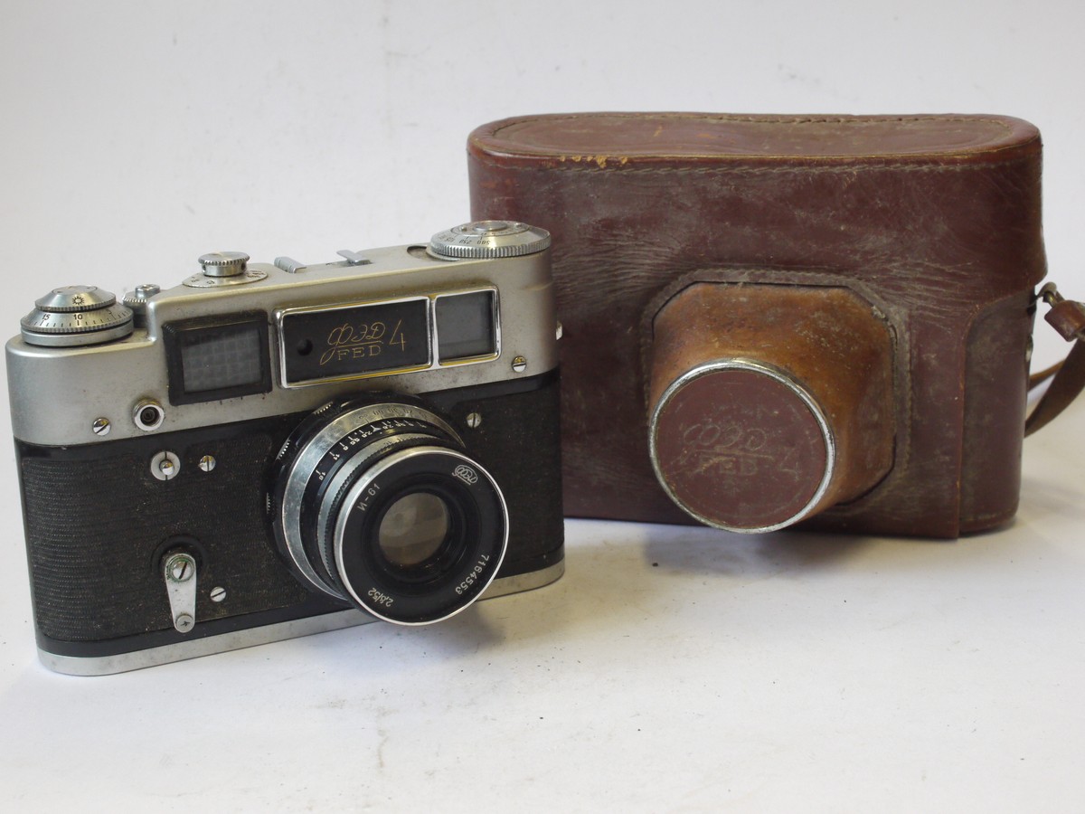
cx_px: 542
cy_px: 407
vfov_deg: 24.4
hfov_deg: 32.2
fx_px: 1881
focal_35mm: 60
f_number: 9
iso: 800
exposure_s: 1/60
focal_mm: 30
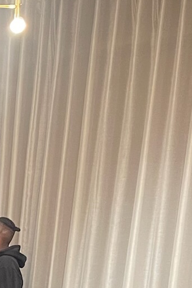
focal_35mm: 103
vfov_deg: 18.7
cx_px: -221
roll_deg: -2.9
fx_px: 823
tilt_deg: -8.4
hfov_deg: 11.6
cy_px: 353
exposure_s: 1/50
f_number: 1.6
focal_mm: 5.1
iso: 400
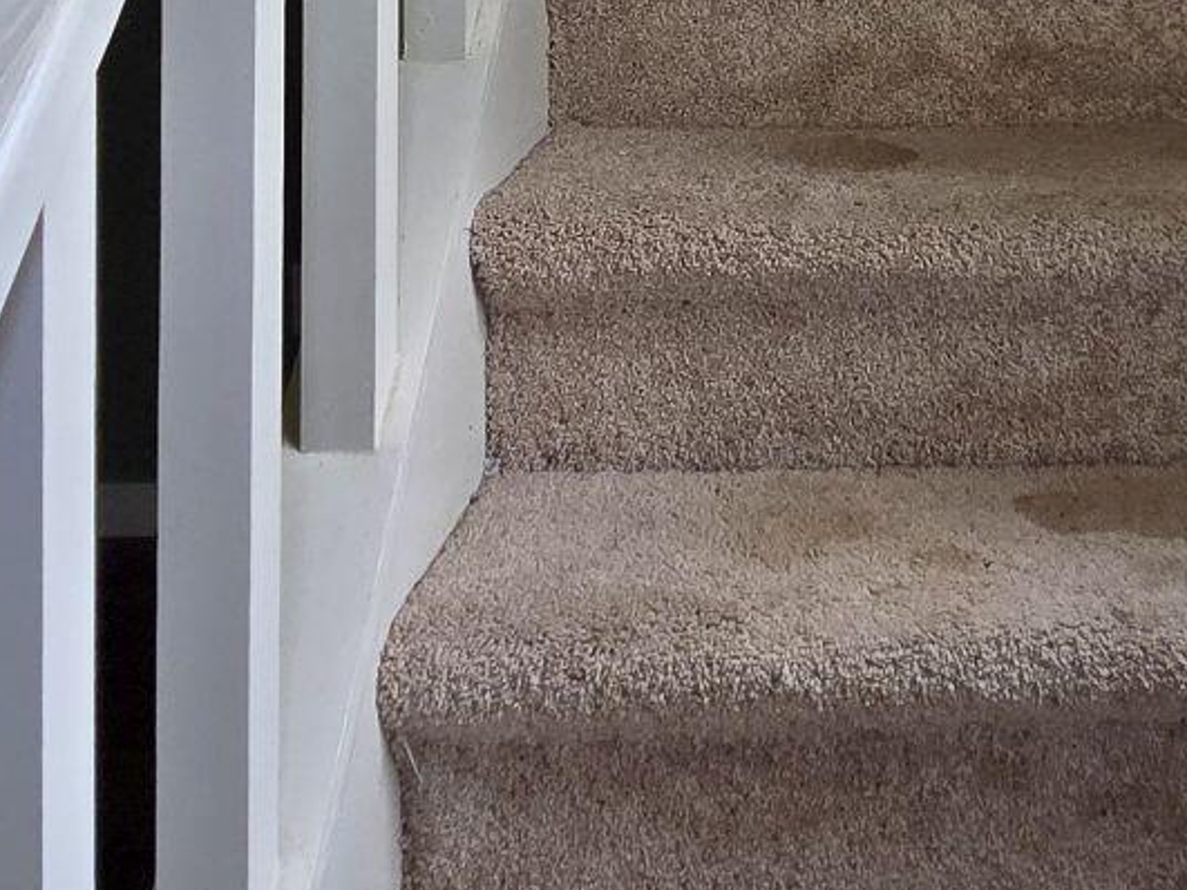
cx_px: 999
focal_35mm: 49
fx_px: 1680
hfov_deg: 37.1
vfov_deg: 25.6
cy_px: -262
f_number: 2.2
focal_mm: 2.2
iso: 200
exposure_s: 1/359
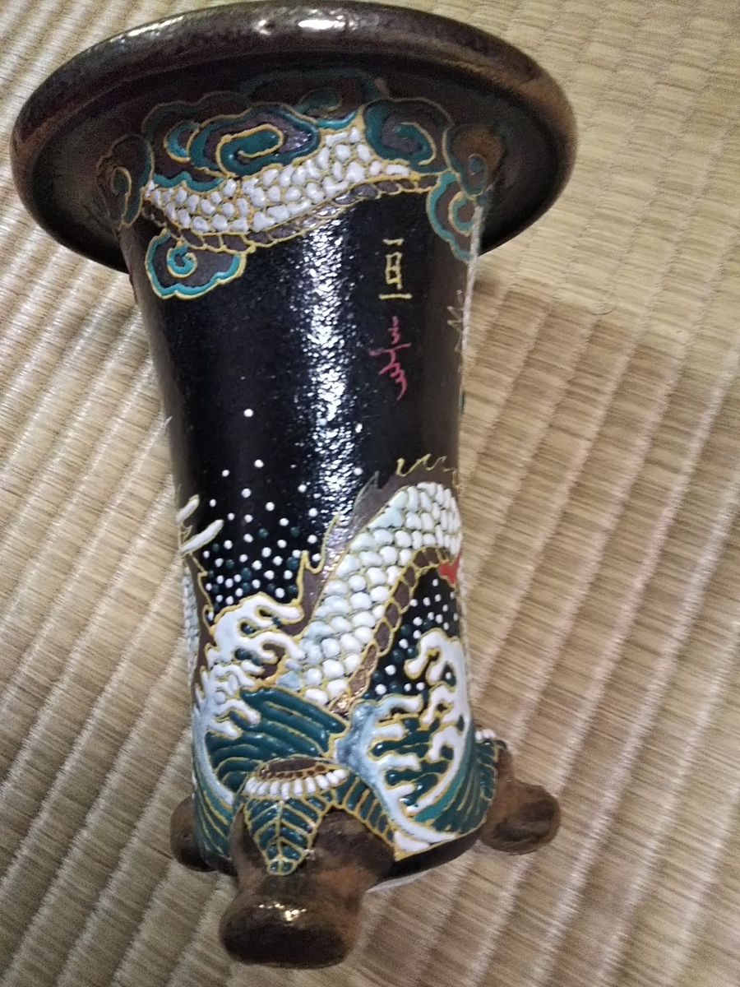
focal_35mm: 30
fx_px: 855
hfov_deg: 46.8
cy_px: 494
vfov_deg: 60.0
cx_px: 370
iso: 320
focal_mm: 4
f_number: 2.2
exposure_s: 1/30
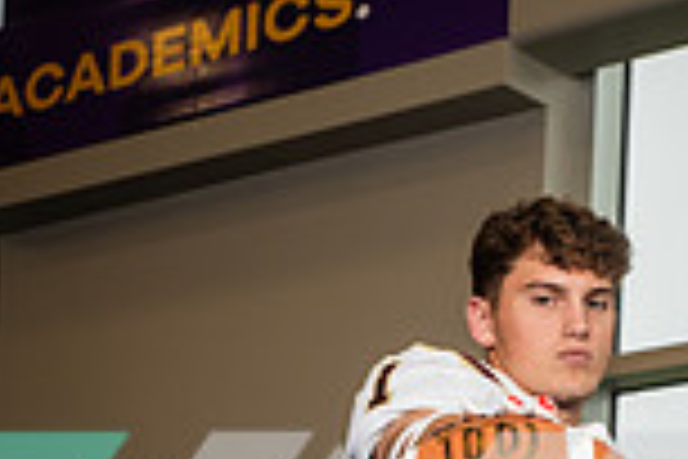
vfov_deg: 9.5
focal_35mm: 135
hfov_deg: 15.1
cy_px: 891
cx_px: 531
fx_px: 2580
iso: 500
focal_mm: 46
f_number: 5.6
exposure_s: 1/250
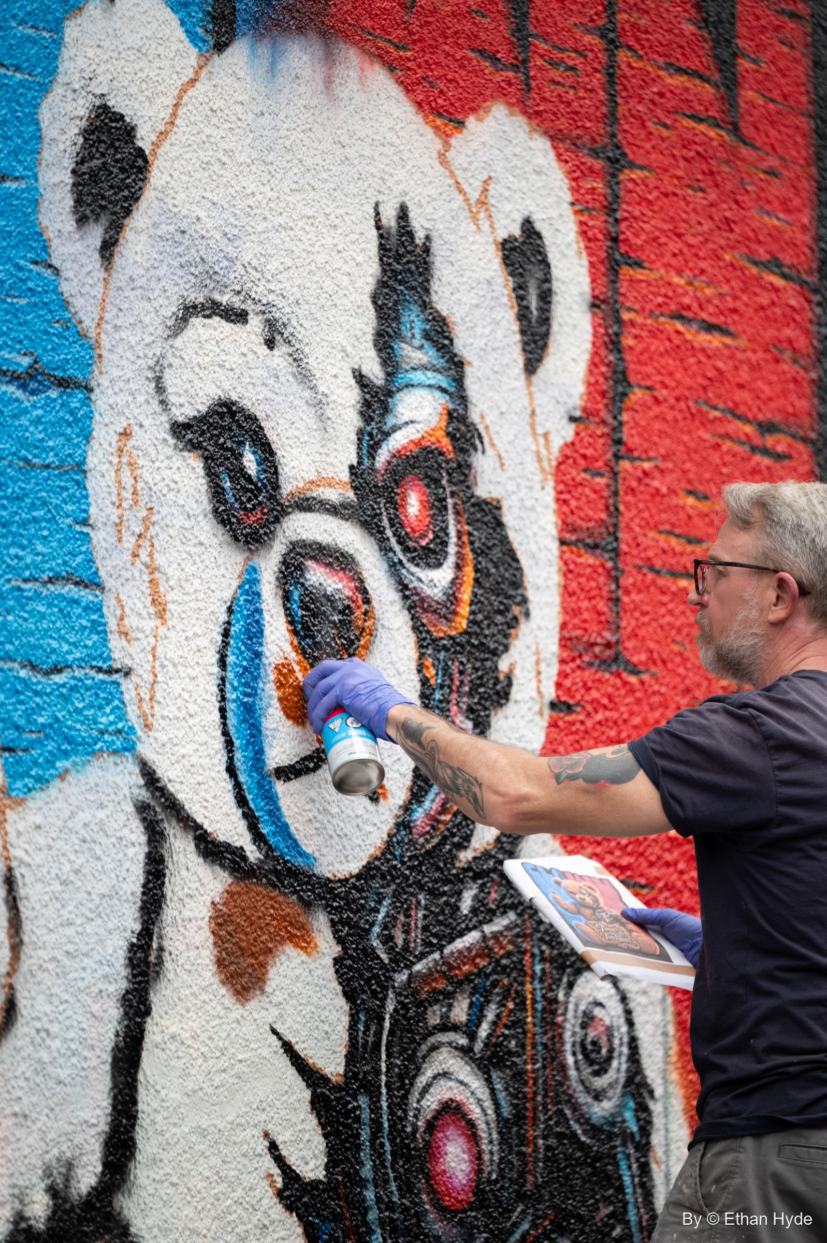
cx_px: 414
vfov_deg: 10.3
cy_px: 622
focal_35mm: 200
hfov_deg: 6.9
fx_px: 6900
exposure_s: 1/100
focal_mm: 200
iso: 100
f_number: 2.8
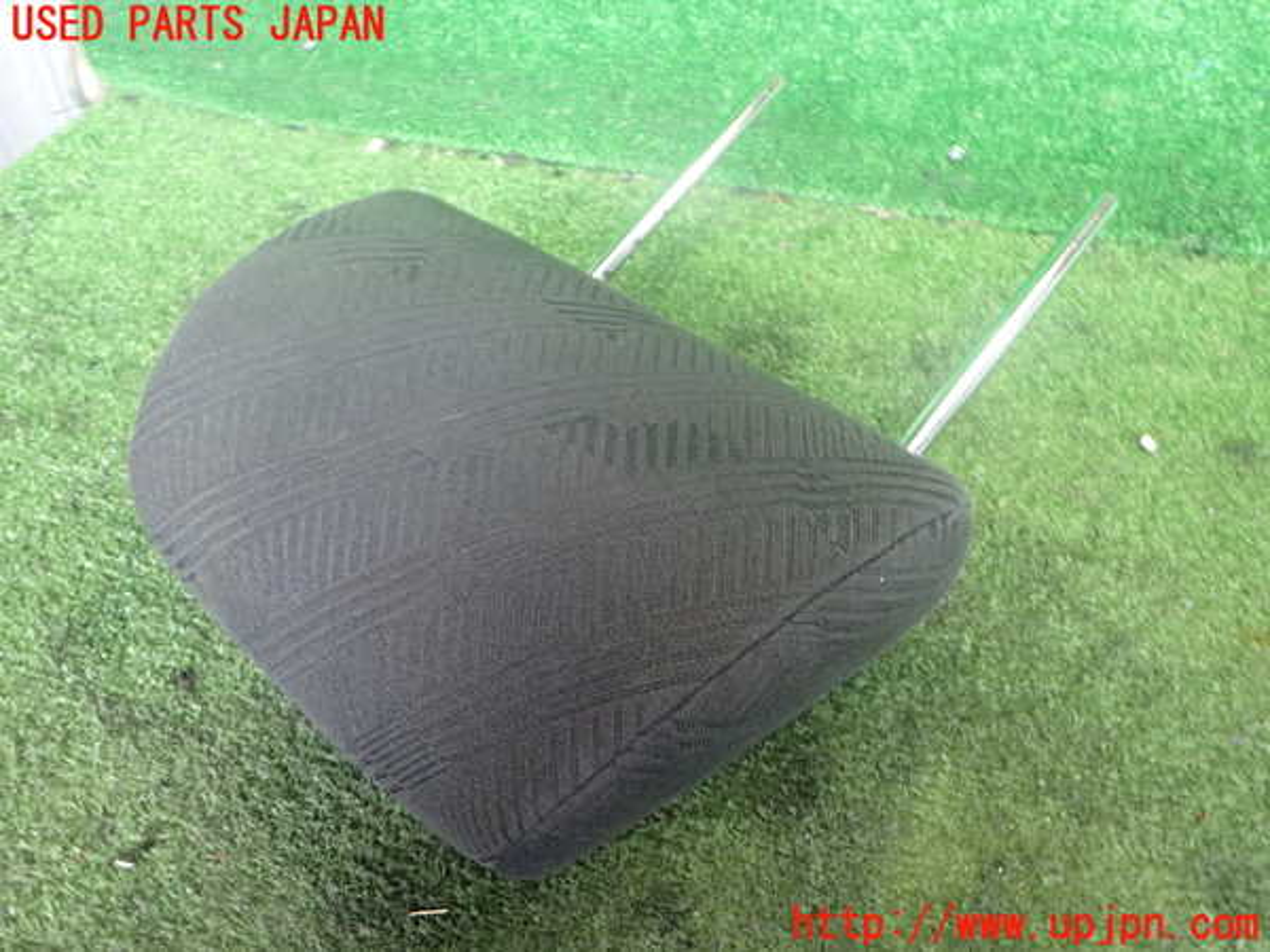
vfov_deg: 46.8
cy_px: 476
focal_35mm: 30
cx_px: 635
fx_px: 1101
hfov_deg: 60.0
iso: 500
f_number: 2.3
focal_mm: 5.4
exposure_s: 1/30
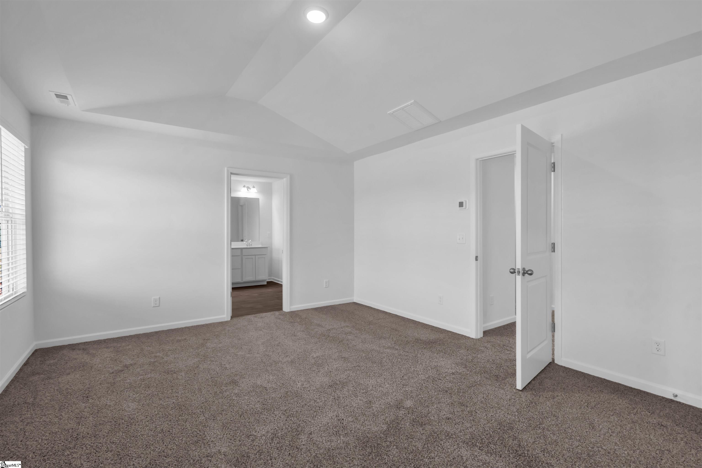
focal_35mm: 16
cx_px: 351
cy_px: 234
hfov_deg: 96.7
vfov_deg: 73.7
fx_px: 312
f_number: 9
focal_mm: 16
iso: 320
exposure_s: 1/13
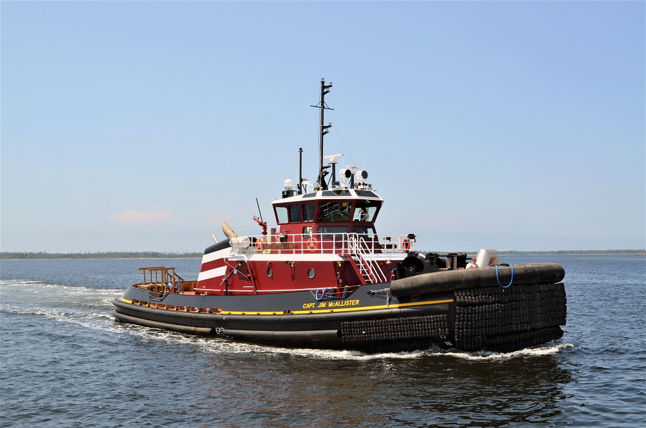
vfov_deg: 34.1
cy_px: 214
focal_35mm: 39
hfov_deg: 49.6
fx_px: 698
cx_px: 323
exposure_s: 1/320
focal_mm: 26
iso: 100
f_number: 8
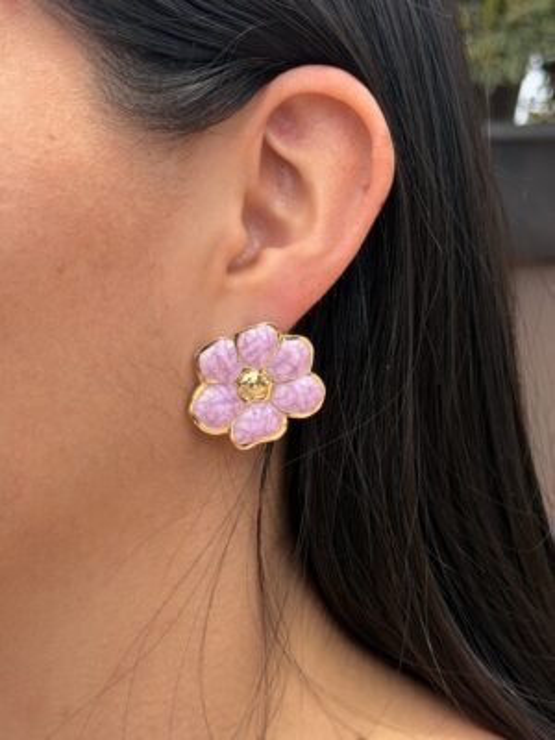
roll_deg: +0.5
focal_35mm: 48
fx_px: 1026
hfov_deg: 30.3
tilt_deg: -7.7
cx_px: 278
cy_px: 370
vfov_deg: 39.7
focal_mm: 6.76
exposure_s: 1/1307
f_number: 1.78
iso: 64
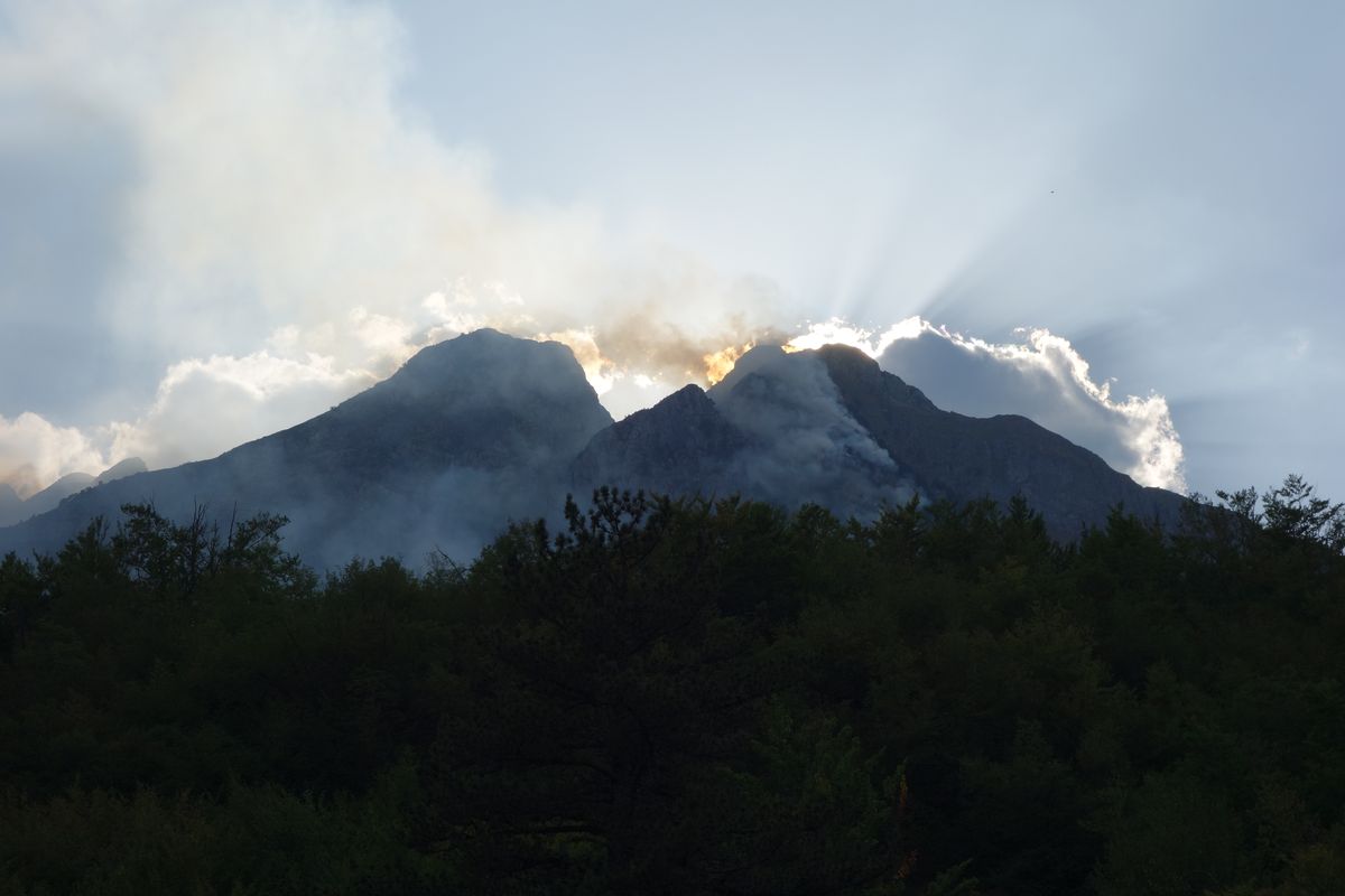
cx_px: 672
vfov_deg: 20.9
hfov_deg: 31.0
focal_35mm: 65
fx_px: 2428
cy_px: 448
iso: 125
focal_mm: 24.11
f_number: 7.1
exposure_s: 1/800
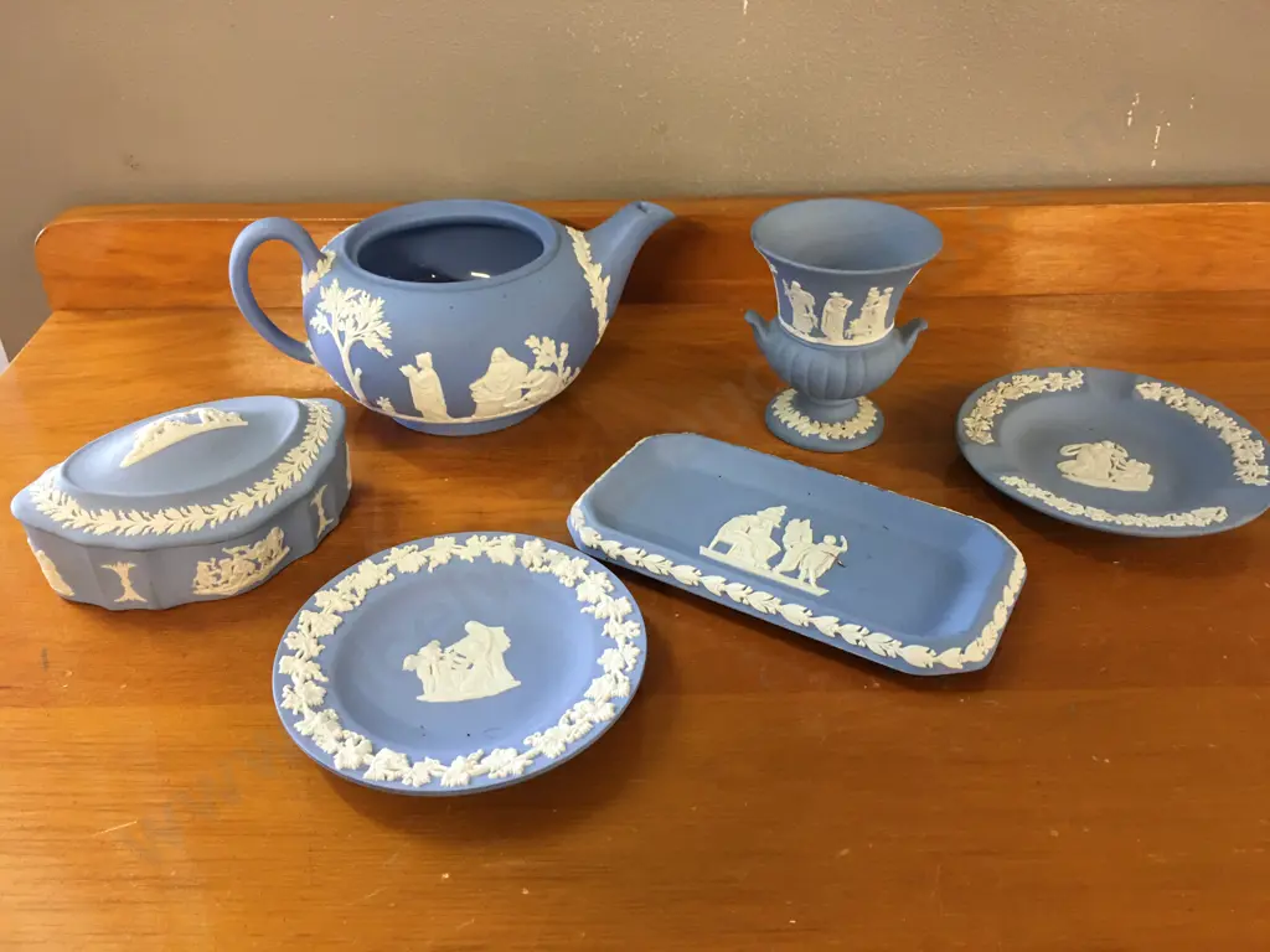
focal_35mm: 29
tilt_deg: -33.3
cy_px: 476
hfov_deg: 61.7
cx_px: 635
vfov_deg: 48.2
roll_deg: -1.3
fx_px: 1064
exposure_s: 1/17
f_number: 2.2
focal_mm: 4.15
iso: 100
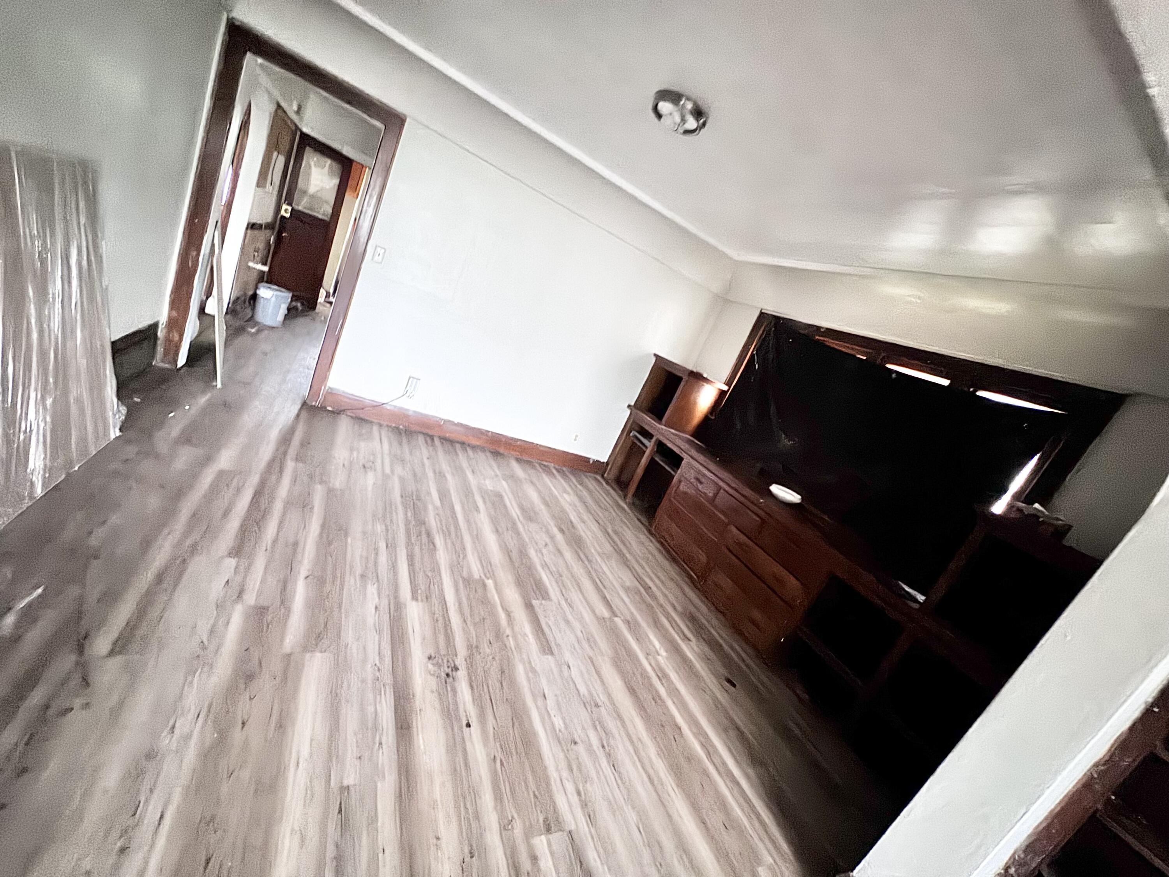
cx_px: 584
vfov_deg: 85.7
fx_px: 473
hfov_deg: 102.1
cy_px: 438
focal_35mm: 14
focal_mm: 2.22
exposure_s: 1/8
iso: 800
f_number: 2.2
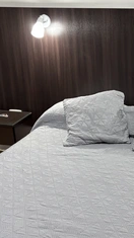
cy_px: 126
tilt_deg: -21.4
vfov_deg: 39.2
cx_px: 141
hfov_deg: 21.6
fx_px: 335
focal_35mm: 53
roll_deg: +0.4
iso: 160
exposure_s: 1/50
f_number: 1.6
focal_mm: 5.96
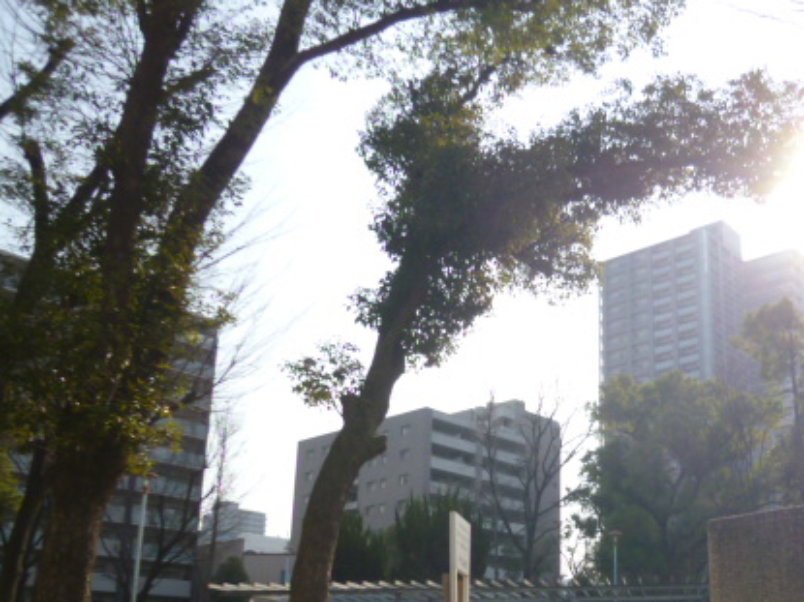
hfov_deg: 48.2
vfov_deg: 37.8
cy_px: 441
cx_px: 606
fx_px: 859
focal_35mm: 37
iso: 100
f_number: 8
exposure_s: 1/125
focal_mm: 4.3
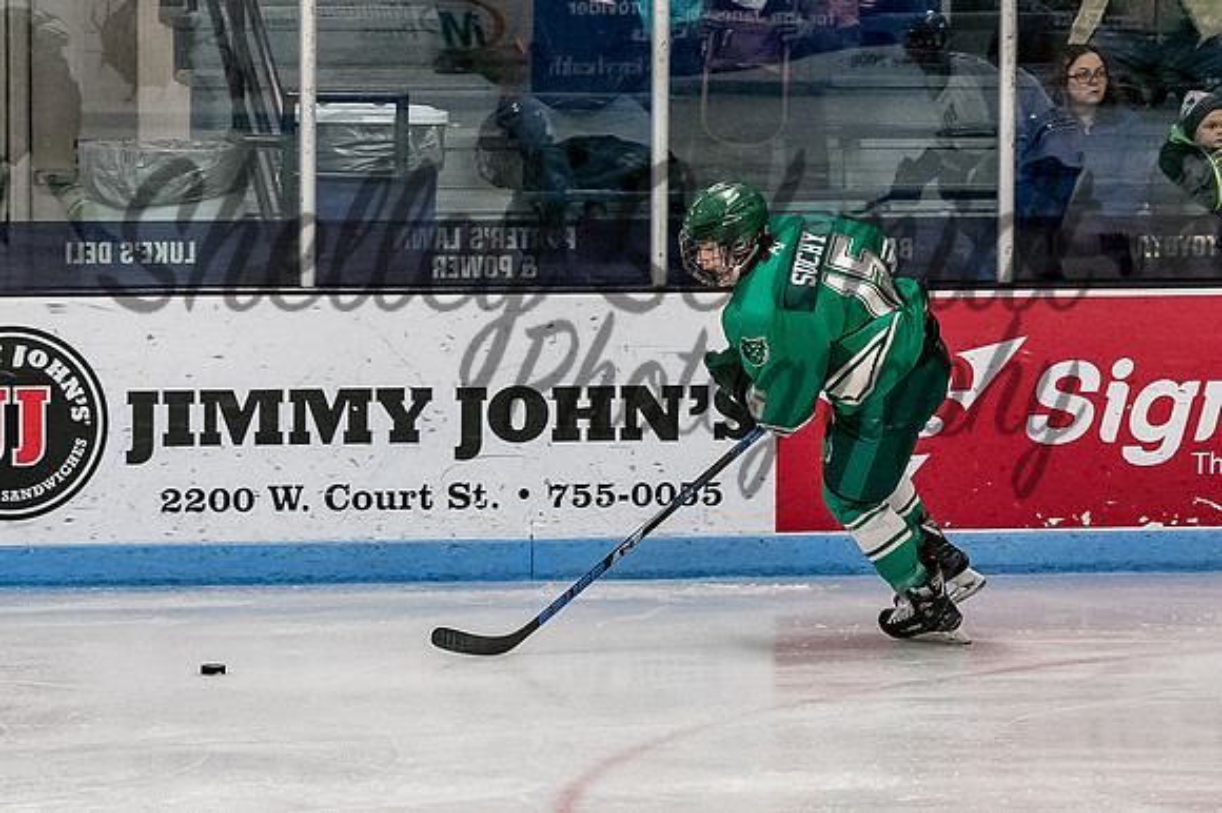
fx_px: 7342
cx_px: 735
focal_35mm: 216
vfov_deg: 6.3
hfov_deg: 9.5
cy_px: 377
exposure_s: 1/800
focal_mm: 70
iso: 2000
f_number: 4
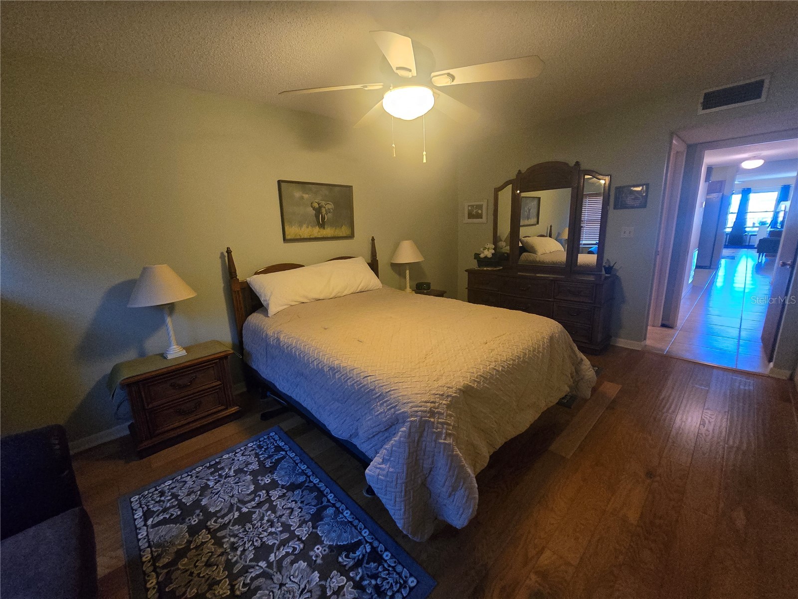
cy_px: 300
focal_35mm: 13
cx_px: 399
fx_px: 300
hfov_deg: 106.2
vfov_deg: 89.9
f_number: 2.2
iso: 1250
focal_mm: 2.2
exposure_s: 1/60
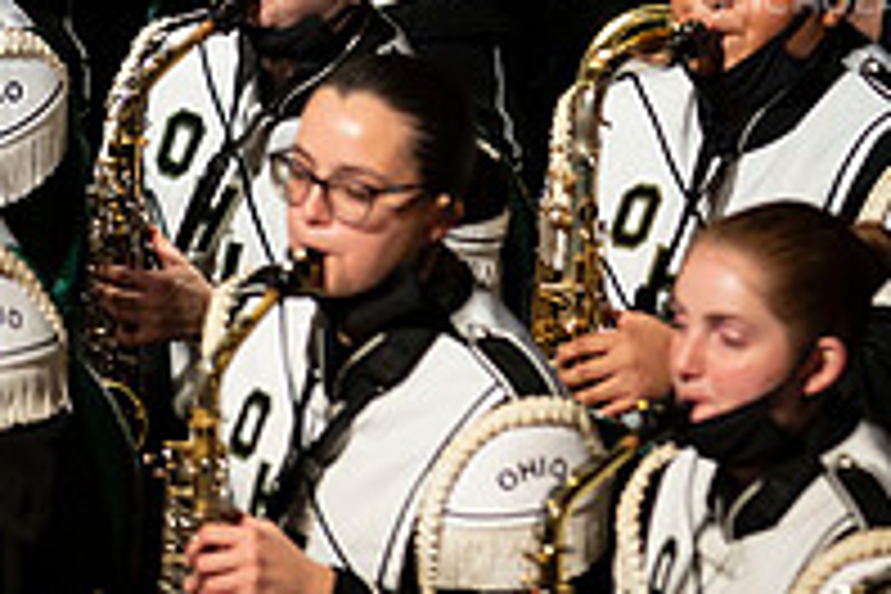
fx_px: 21778
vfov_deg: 1.6
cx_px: 878
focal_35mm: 880
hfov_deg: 2.3
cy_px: -202
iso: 3200
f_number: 2.8
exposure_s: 1/500
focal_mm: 300
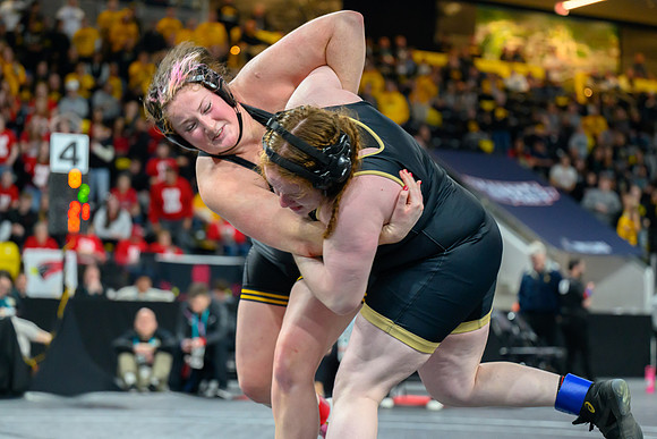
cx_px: 344
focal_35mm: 88
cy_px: 267
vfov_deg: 15.5
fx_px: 1609
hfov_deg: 23.1
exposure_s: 1/800
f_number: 2.8
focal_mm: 70
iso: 2200
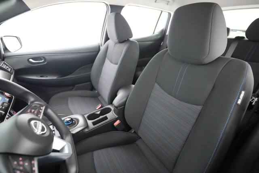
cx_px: 130
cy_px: 86
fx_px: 122
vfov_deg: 70.4
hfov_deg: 93.3
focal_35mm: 17
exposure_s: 1/30
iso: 12800
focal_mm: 17
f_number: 2.8
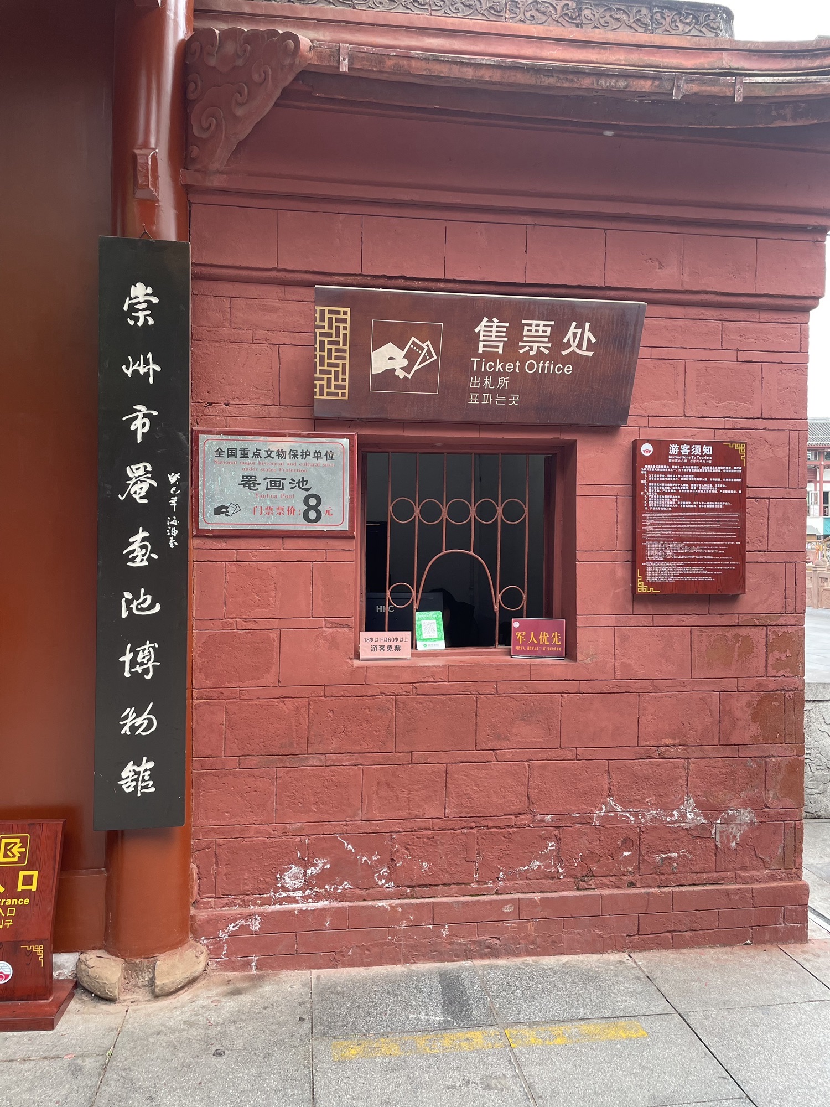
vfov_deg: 67.3
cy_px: 554
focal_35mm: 26
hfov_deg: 53.1
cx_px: 415
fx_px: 831
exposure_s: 1/275
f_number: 1.6
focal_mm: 4.2
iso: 40
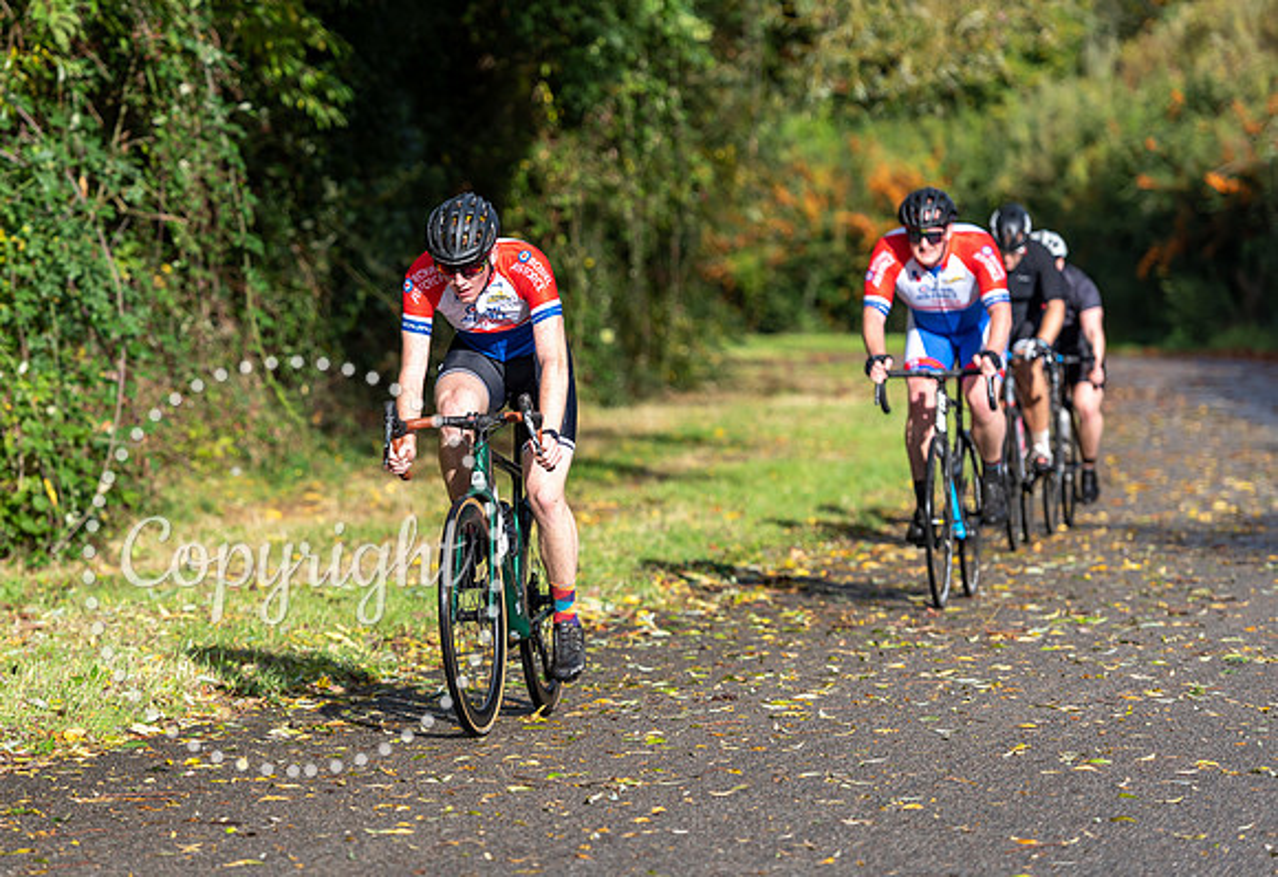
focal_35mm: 195
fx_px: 6984
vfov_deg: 7.2
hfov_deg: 10.5
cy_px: 353
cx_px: 492
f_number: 3.5
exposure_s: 1/1600
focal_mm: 160
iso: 200
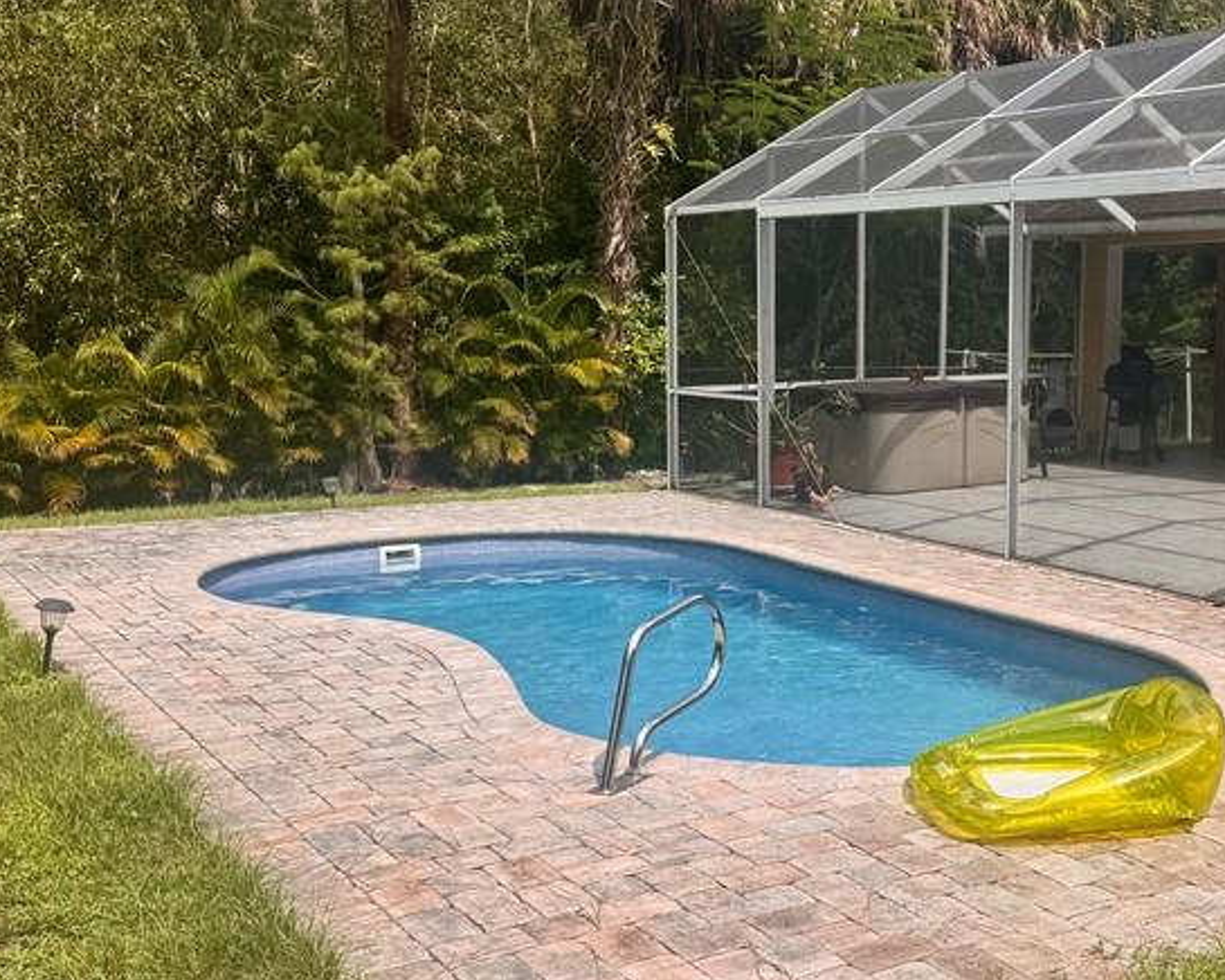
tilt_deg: -7.2
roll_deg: -1.1
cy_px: 519
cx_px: 980
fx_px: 1595
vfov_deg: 34.1
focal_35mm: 44
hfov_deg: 40.3
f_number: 1.78
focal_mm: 6.76
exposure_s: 1/3597
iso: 80
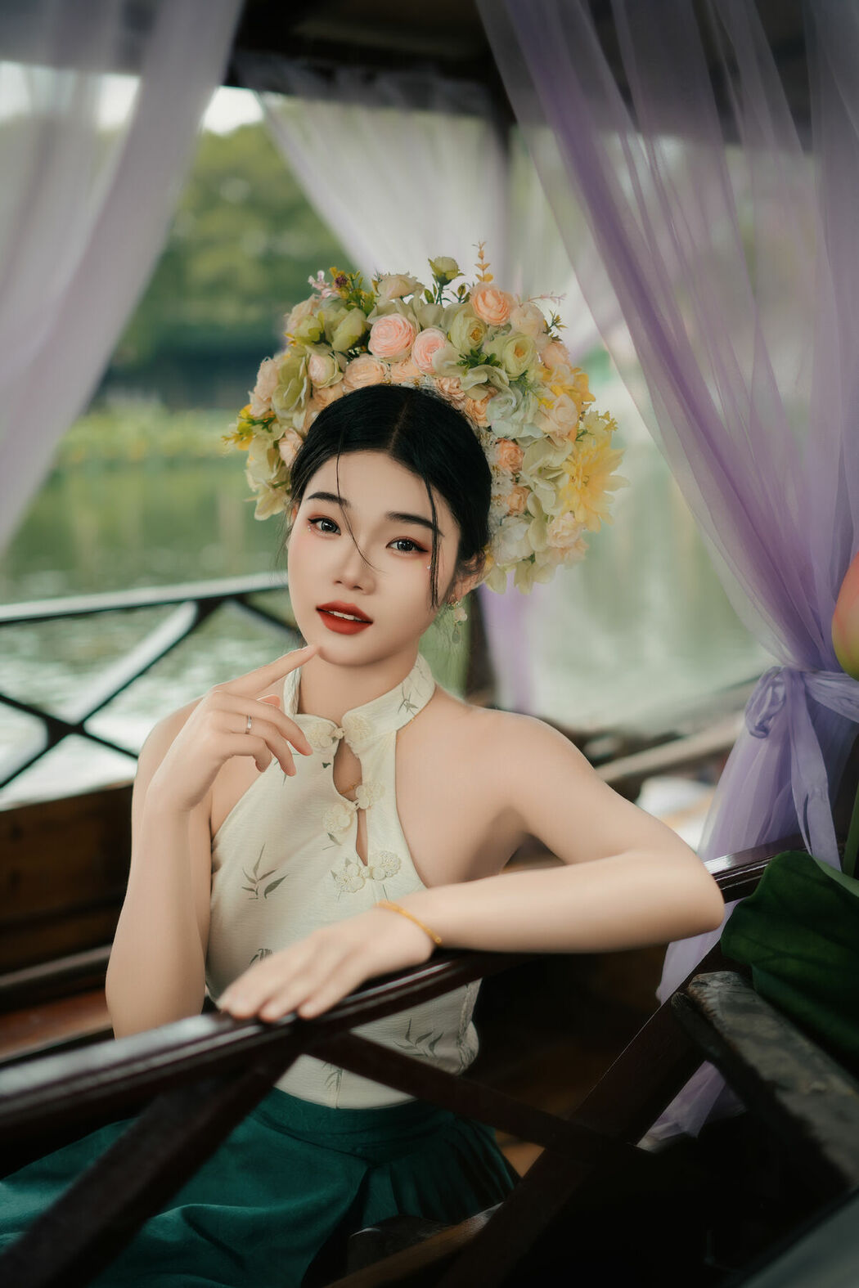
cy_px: 644
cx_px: 430
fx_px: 1789
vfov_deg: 39.6
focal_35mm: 50
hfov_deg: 27.0
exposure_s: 1/125
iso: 200
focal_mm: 50
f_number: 2
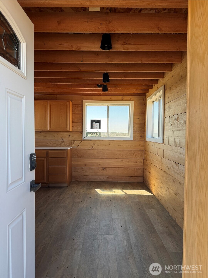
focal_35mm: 24
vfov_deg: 71.6
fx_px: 192
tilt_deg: -2.3
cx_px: 104
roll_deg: -0.1
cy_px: 139
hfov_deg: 56.8
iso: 80
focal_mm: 6.76
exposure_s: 1/367
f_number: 1.78
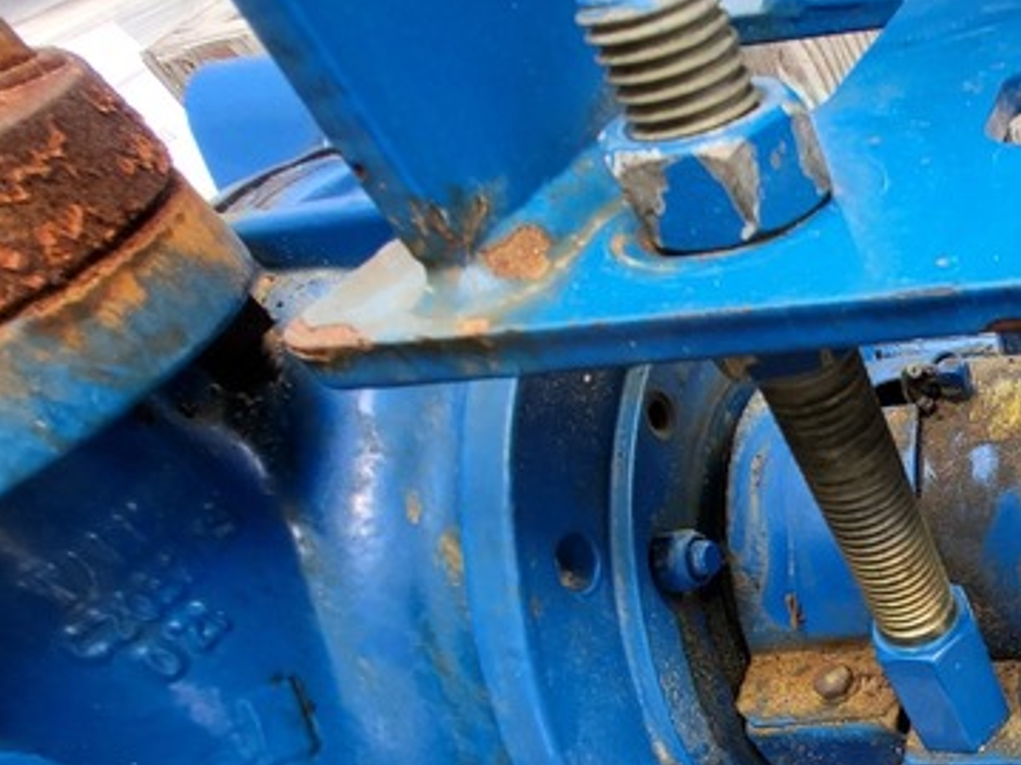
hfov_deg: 46.2
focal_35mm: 29
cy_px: 574
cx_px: 1115
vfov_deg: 46.5
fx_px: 855
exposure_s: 1/120
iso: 40
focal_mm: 1.74
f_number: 2.2
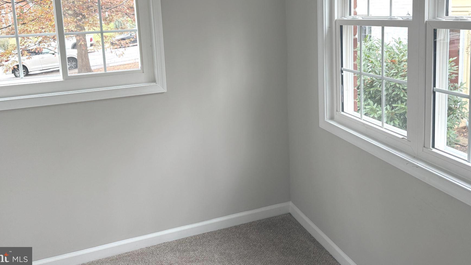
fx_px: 387
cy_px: 60
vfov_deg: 36.7
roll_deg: +1.9
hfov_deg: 62.6
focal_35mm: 31
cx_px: 243
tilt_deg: -7.1
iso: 160
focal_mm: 6.76
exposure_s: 1/60
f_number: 1.78
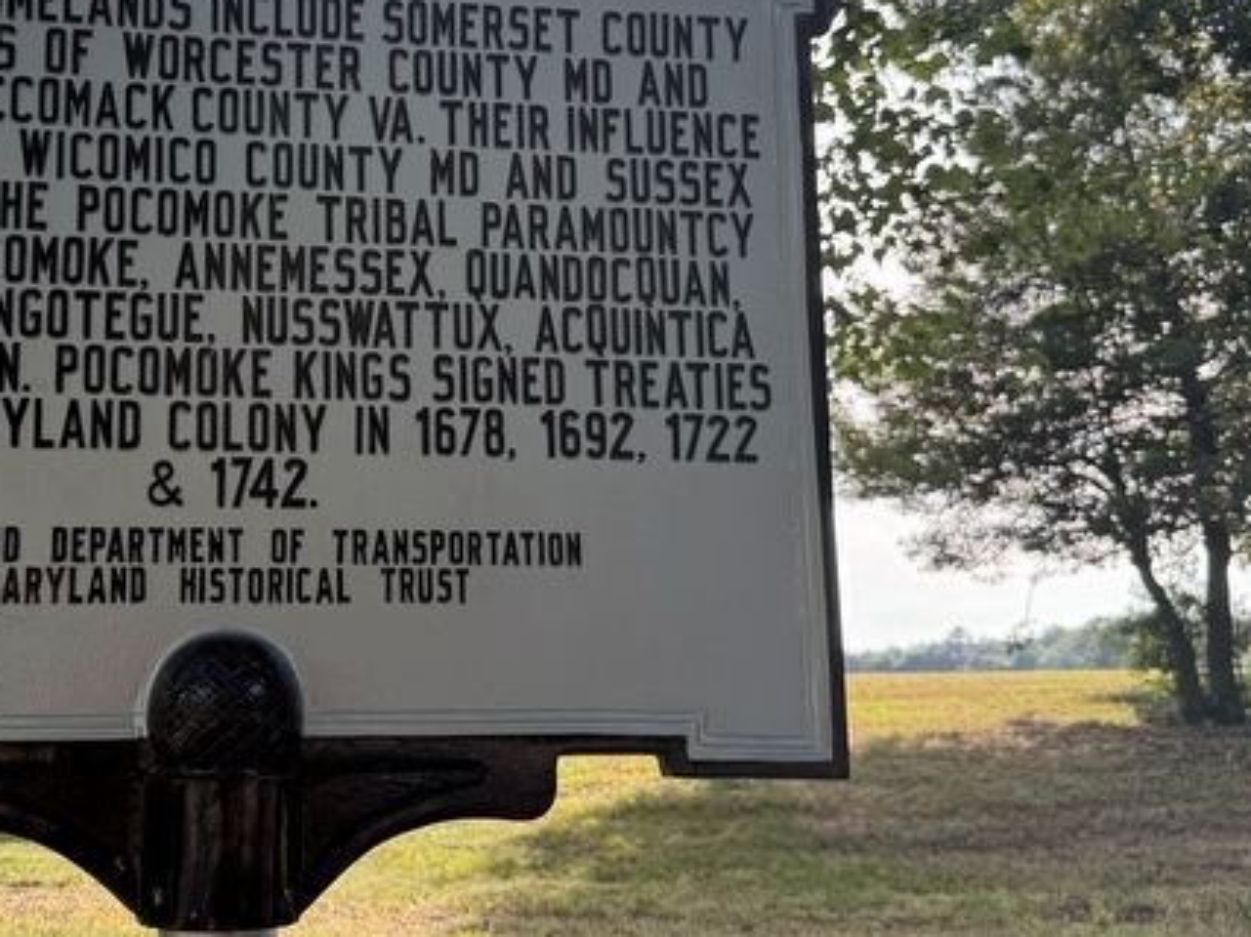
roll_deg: +1.0
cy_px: 319
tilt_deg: +12.0
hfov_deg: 41.2
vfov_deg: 31.9
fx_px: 1626
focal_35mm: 45
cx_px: 354
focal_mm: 6.76
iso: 100
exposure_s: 1/742
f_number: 1.78
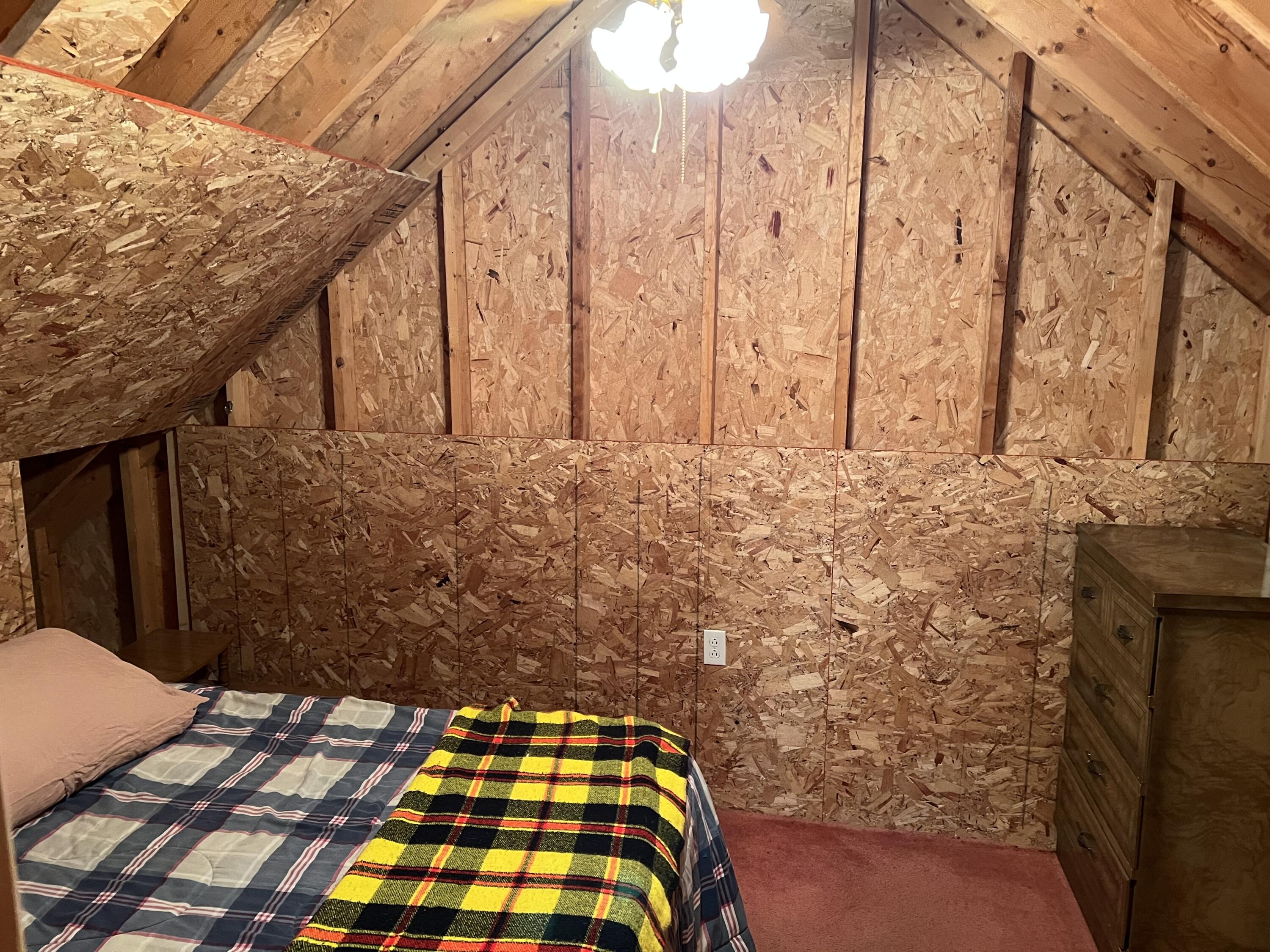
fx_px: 954
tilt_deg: -10.1
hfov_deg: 67.3
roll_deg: +0.6
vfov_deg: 53.1
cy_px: 476
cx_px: 635
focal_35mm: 26
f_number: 1.5
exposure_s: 1/60
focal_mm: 5.7
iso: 500
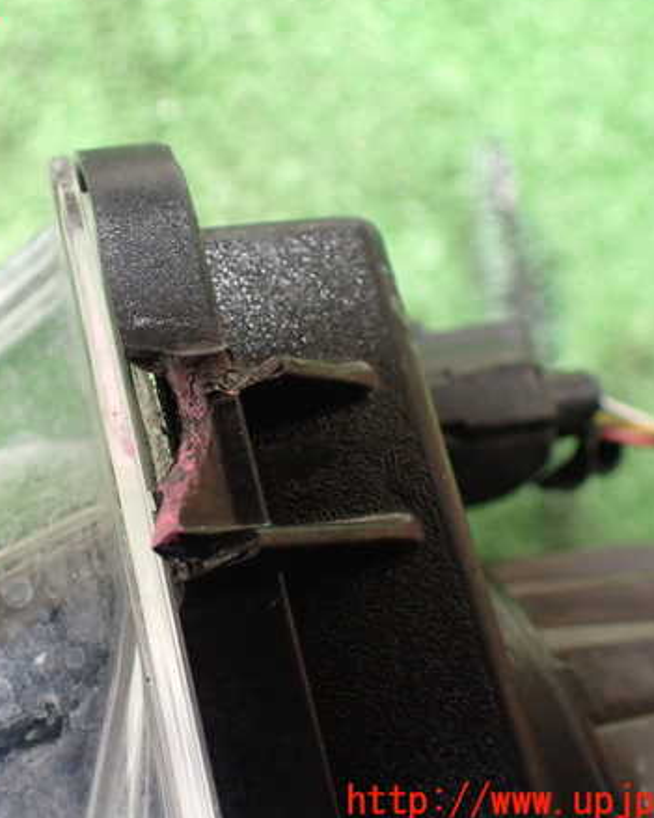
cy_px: 406
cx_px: 209
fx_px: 968
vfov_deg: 45.8
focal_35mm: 40
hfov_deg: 36.9
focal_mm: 5.4
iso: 800
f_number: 2.3
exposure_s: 1/125
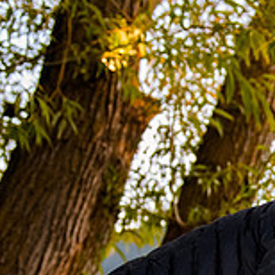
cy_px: 276
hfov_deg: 12.7
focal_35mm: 129
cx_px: 429
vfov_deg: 13.3
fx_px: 1159
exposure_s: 1/250
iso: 1000
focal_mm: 32
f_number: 3.2
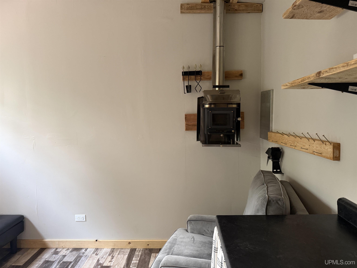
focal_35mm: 24
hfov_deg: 71.6
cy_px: 134
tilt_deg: -3.0
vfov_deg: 56.8
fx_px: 248
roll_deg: +1.1
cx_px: 178
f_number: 1.78
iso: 320
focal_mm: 6.76
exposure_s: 1/60
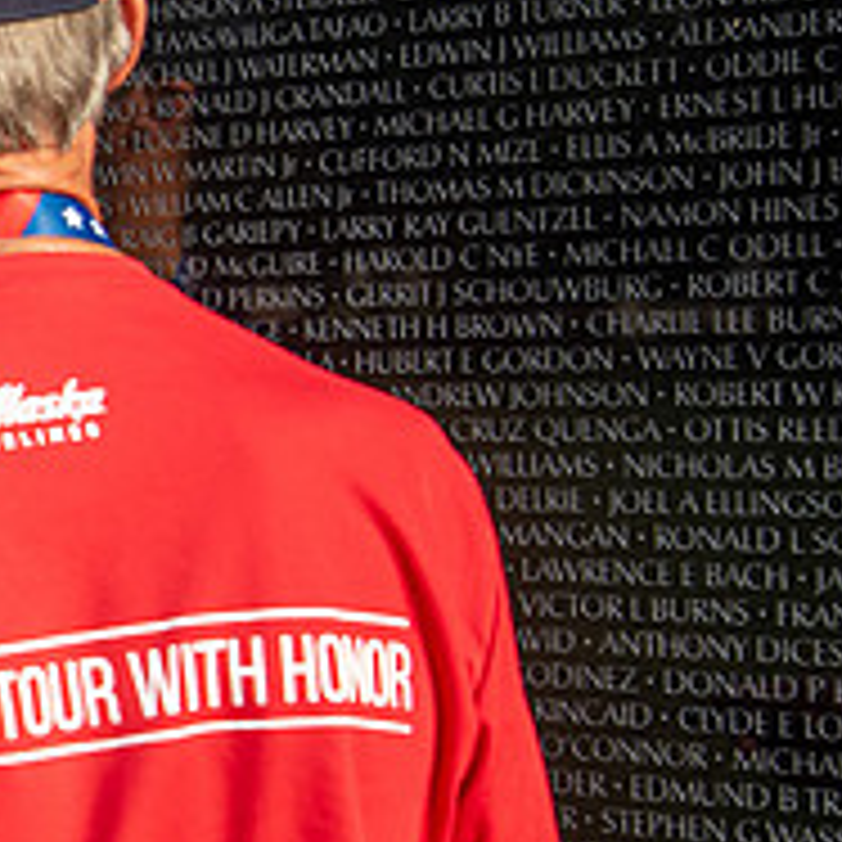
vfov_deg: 11.3
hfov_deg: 10.6
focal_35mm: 154
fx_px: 4238
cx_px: -709
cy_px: 276
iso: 100
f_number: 5
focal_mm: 46
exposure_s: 1/160
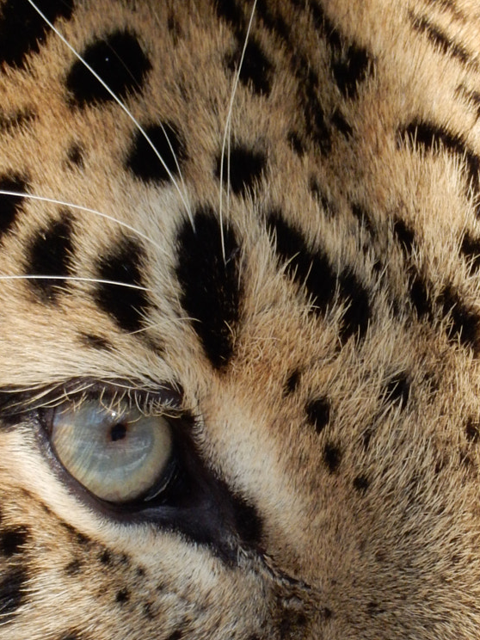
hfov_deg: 0.9
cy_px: 592
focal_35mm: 1613
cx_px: 311
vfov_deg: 1.2
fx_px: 29822
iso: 280
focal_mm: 135
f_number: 6.4
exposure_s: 1/250
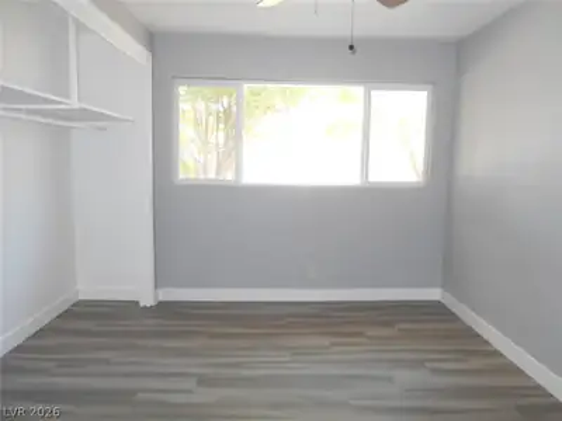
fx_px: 422
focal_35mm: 26
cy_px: 210
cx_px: 281
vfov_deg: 53.1
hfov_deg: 67.3
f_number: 3.2
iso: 200
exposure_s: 1/30
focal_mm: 4.6
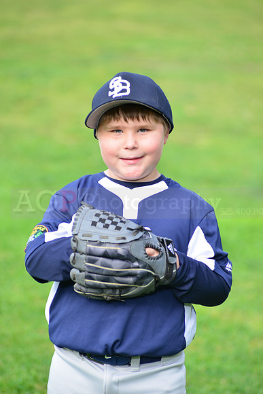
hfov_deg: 6.9
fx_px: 2190
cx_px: 132
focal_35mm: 200
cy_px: 197
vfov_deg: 10.3
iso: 320
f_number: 5.6
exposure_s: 1/200
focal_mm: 200
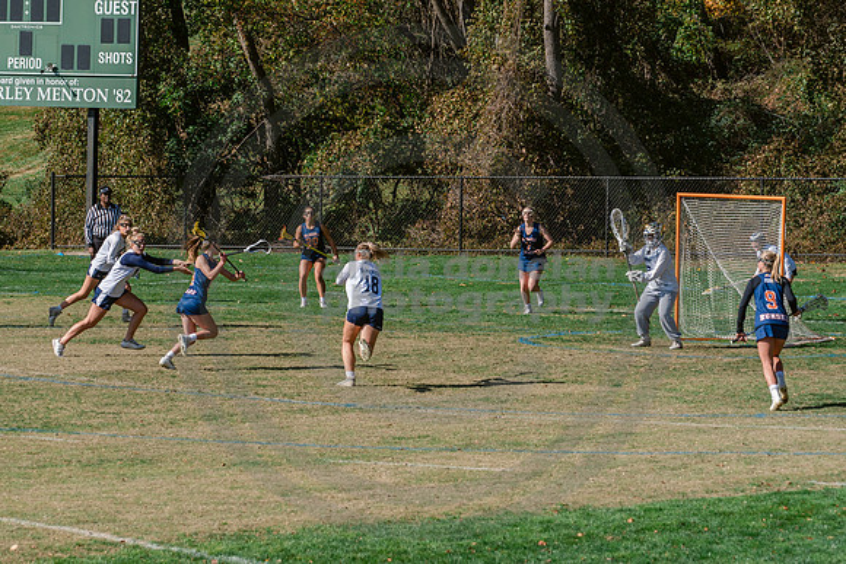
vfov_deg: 8.6
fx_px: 3742
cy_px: 256
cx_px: 303
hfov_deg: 12.9
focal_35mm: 159
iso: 250
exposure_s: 1/800
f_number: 7.1
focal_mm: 122
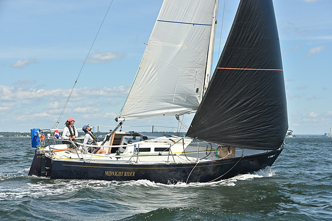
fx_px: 719
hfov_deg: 26.0
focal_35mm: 78
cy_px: 110
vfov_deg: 17.5
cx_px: 166
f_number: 7.1
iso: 250
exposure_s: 1/1250
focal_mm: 78
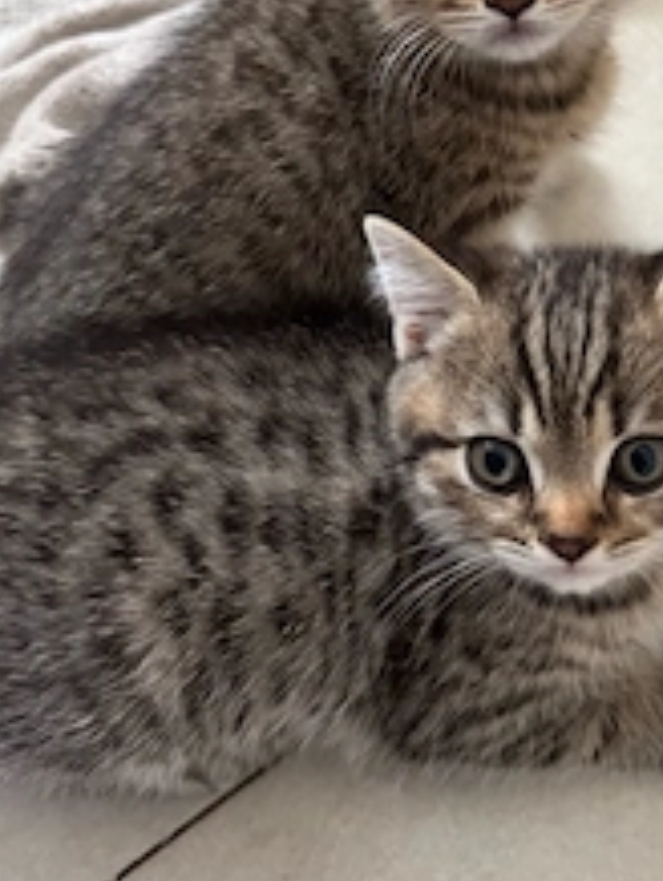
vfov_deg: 42.5
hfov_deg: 32.2
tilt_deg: -54.4
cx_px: 517
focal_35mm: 44
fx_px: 1121
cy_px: 315
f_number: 1.78
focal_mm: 6.76
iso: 640
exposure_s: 1/60
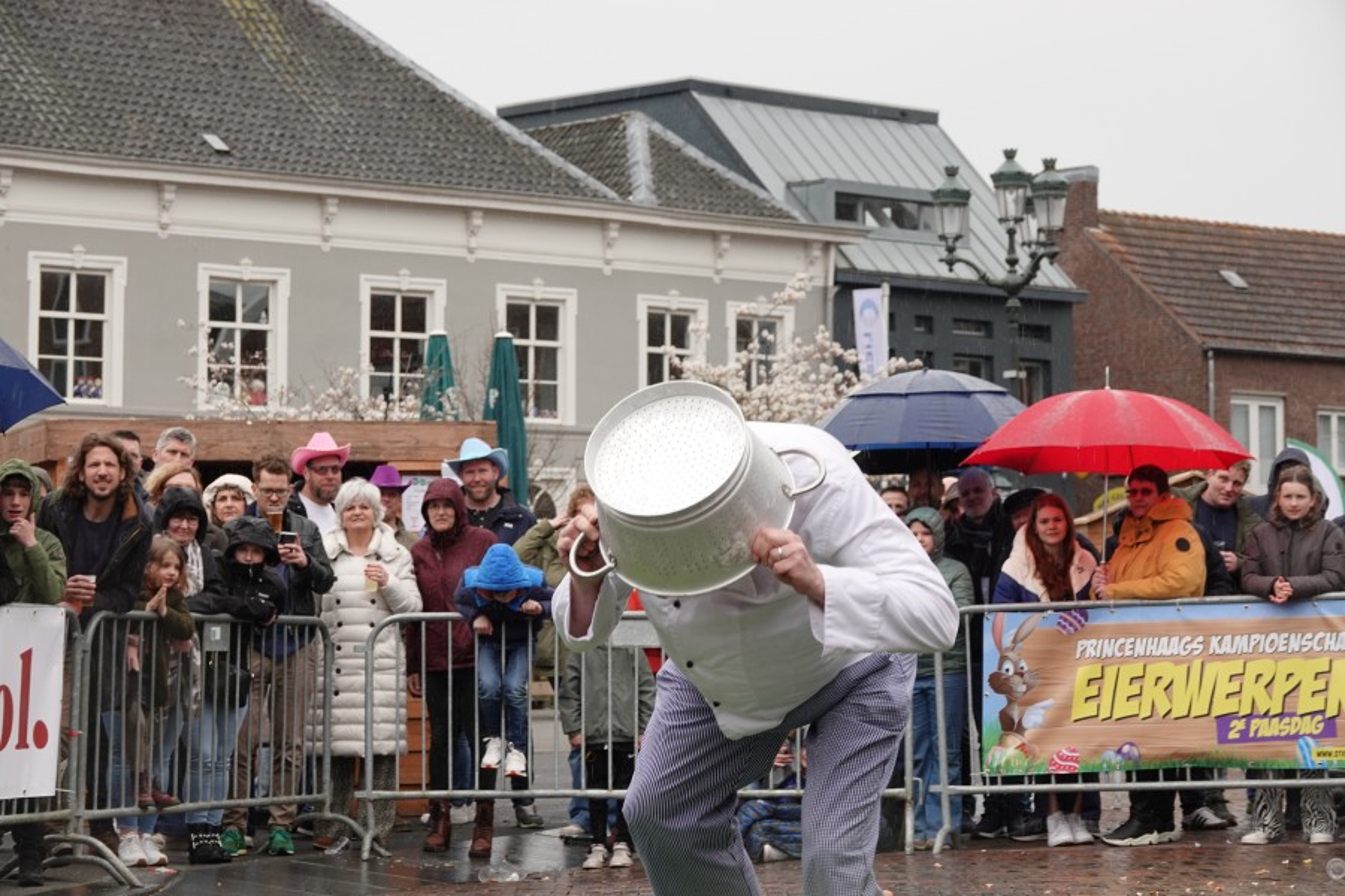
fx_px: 3885
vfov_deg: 13.2
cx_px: 672
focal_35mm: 104
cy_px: 448
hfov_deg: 19.6
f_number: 4
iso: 100
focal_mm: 38.04
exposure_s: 1/250
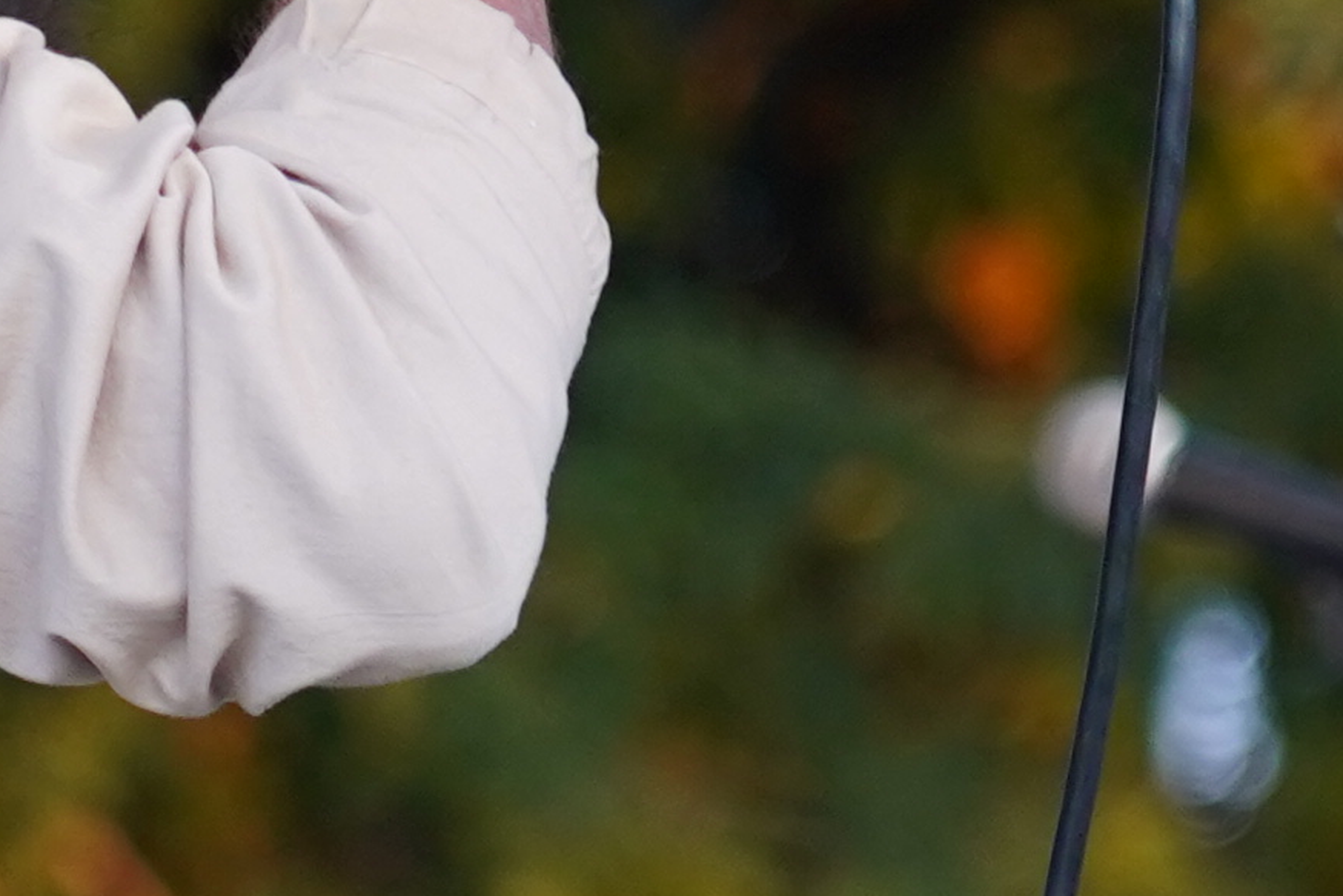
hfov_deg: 2.9
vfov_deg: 1.9
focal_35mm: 721
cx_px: -157
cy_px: 997
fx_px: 26900
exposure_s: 1/160
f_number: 4
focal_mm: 105
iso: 640
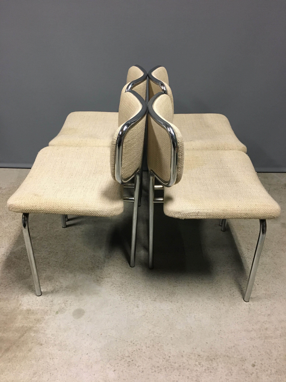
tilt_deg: -33.2
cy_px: 191
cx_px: 143
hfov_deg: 48.2
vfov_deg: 61.7
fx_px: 319
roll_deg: -2.0
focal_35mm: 29
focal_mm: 4.15
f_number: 2.2
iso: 200
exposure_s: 1/20
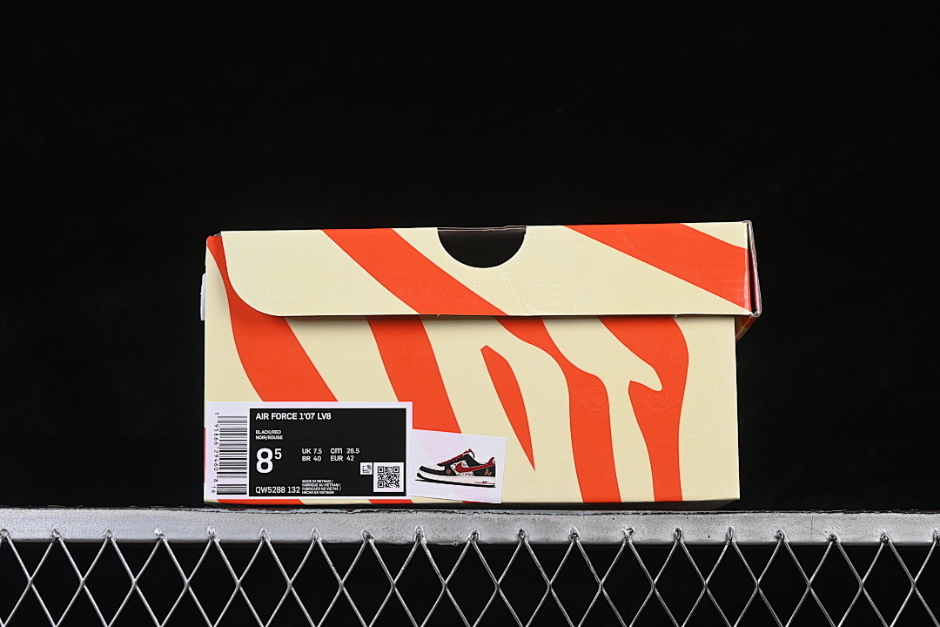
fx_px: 1958
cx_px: 470
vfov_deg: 18.2
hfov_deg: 27.0
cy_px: 314
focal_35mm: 75
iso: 160
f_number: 8
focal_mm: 50
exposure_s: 1/60
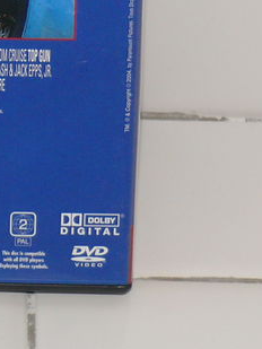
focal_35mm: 262
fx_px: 2642
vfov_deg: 7.5
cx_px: -136
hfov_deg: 5.6
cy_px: -56
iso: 100
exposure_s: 1/30
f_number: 3.2
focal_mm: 13.1
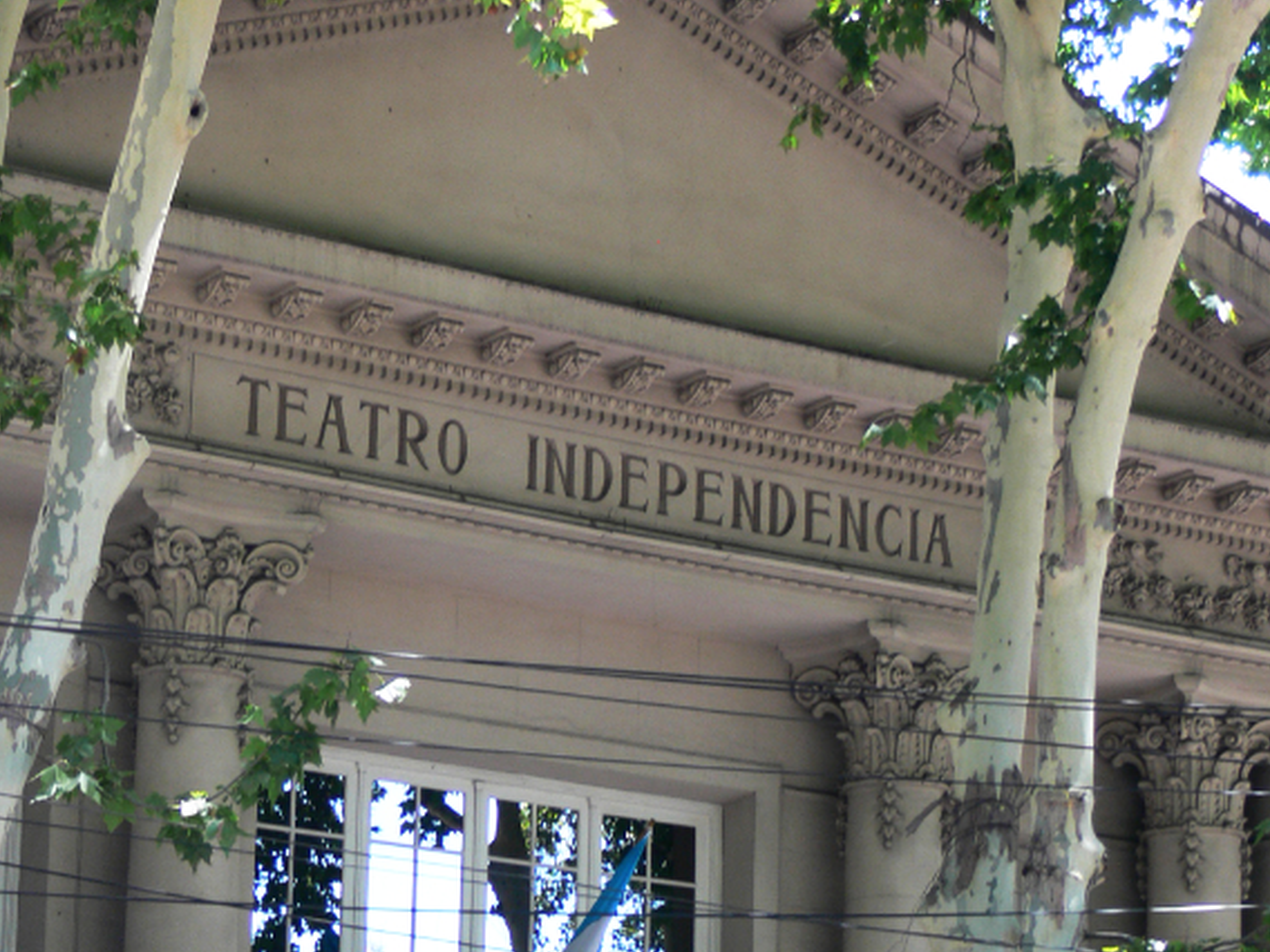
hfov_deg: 15.8
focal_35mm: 125
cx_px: 557
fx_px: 4586
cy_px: 988
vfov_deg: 11.7
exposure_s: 1/50
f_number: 3.2
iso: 80
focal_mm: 15
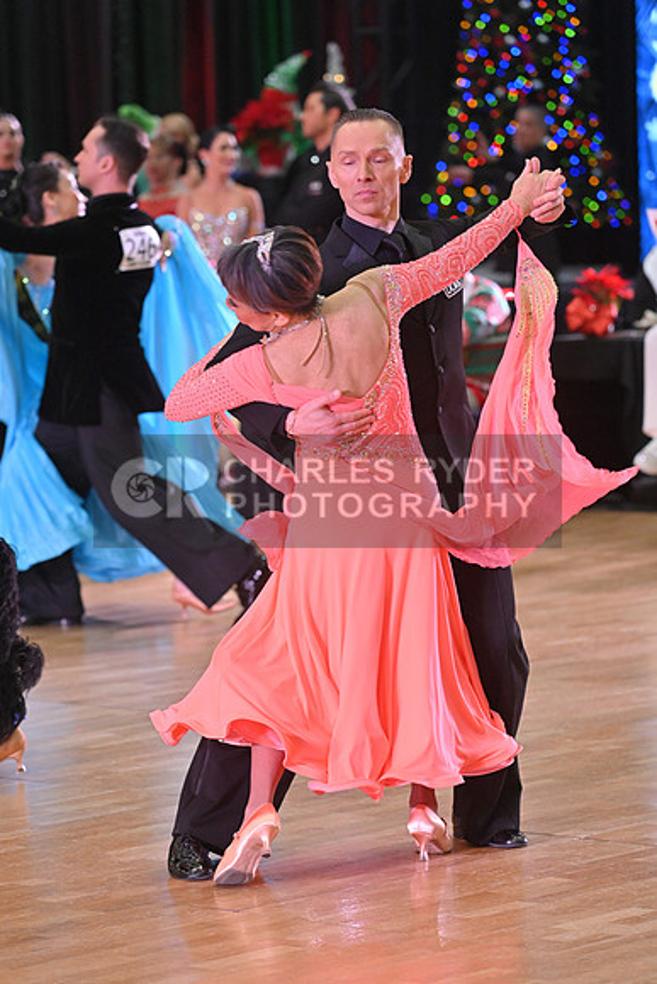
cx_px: 328
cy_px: 492
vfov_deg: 12.8
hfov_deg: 8.6
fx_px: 4377
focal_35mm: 160
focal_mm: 160
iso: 3200
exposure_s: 1/400
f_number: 5
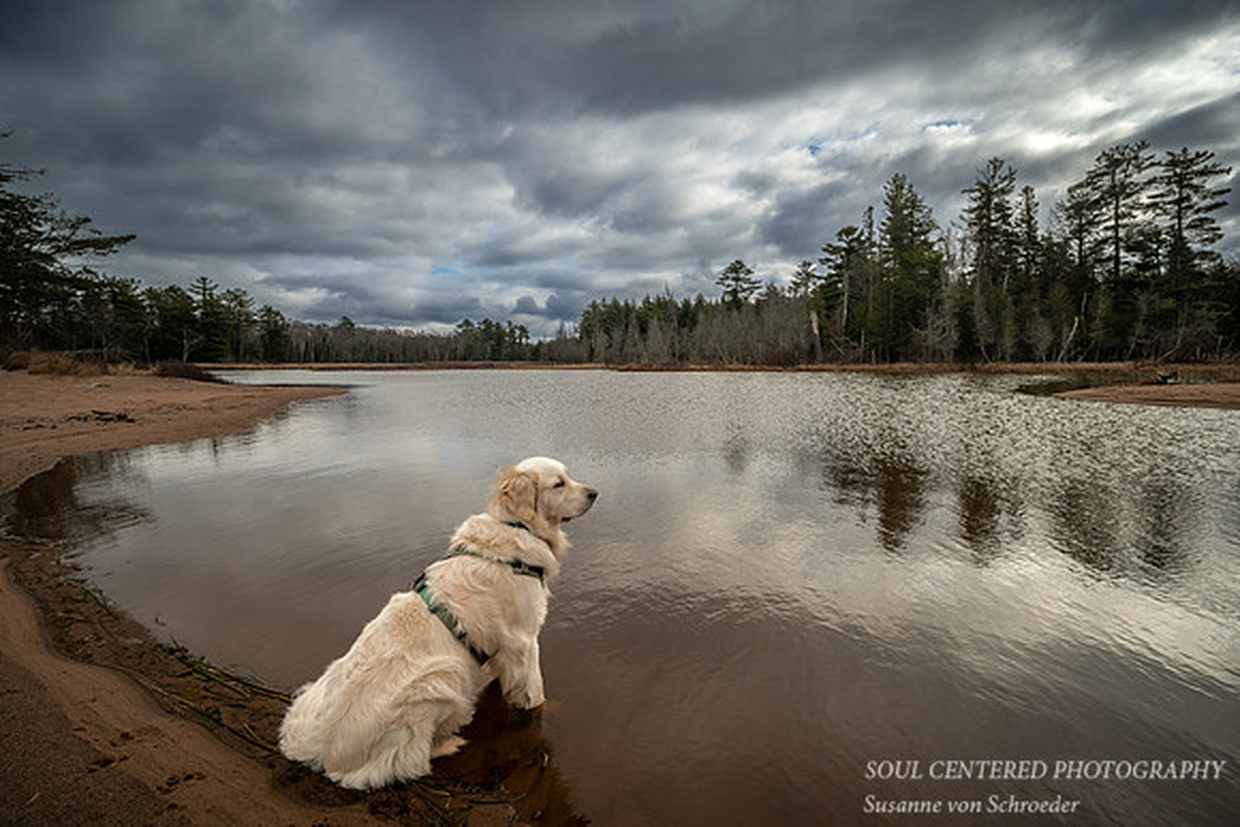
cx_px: 653
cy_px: 401
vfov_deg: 77.4
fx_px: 516
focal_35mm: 15
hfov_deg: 100.4
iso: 200
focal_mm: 14
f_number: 6.3
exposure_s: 1/500
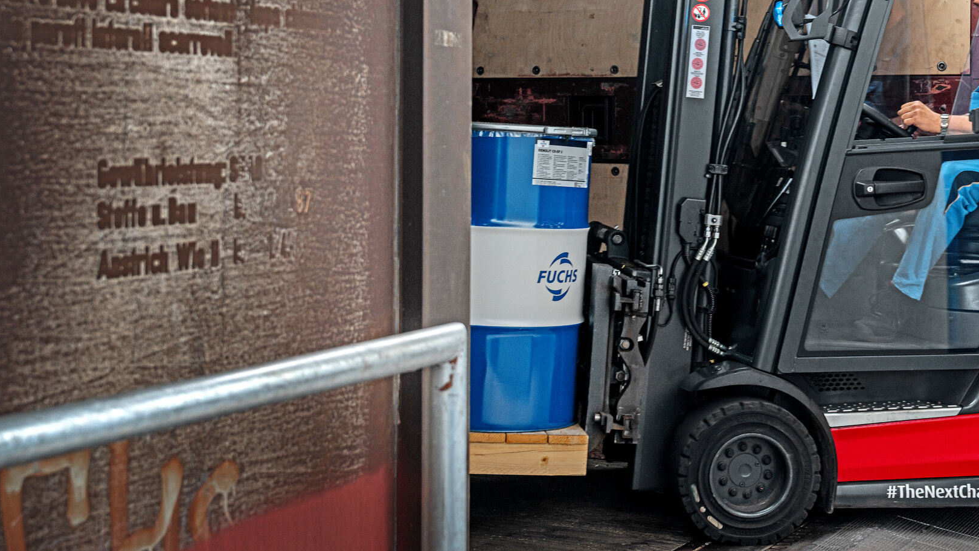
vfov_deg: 18.9
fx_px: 1636
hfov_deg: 33.1
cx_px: 646
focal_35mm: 63
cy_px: 111
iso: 250
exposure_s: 1/125
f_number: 4.5
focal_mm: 39
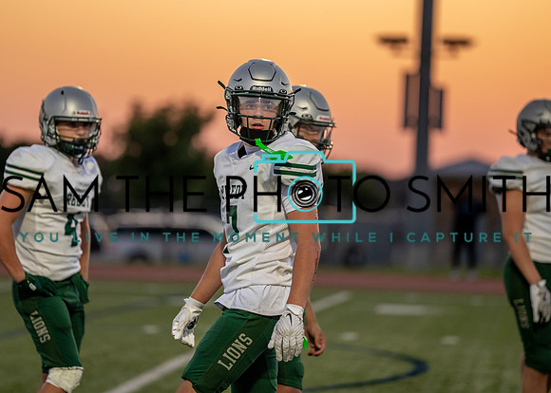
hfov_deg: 8.7
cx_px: 267
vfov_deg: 6.2
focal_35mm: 230
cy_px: 161
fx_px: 3606
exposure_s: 1/1600
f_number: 2.8
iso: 1600
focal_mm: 182
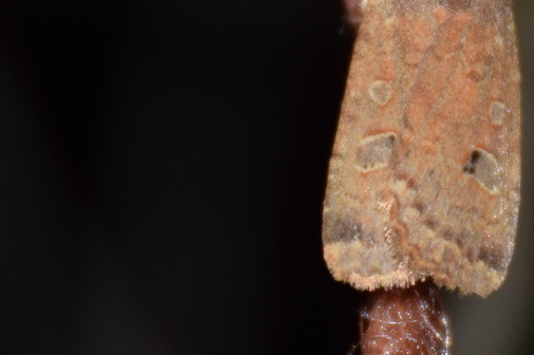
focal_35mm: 400
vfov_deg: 3.4
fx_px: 5929
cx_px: 470
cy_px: 110
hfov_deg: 5.2
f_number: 5.6
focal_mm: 140
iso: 500
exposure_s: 1/60
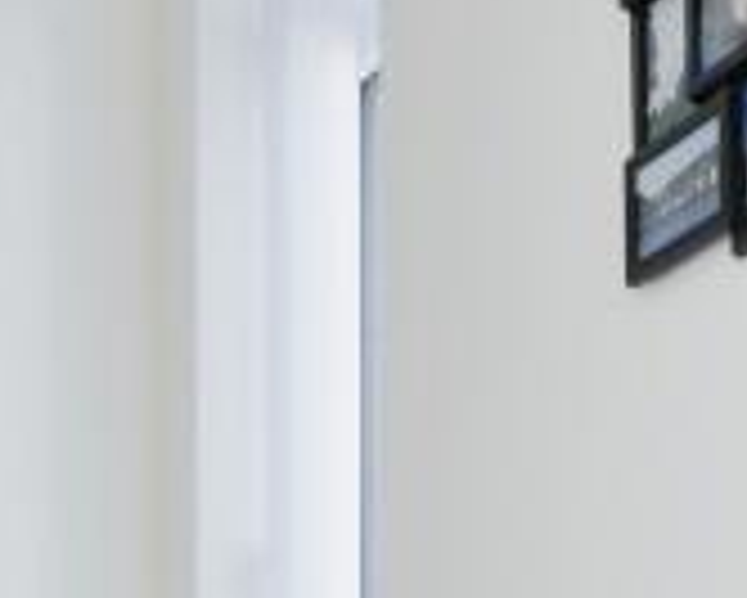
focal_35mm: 87
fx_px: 1925
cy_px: 1284
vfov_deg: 14.1
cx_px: 1076
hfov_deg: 19.5
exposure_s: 1/60
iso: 400
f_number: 8
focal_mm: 10
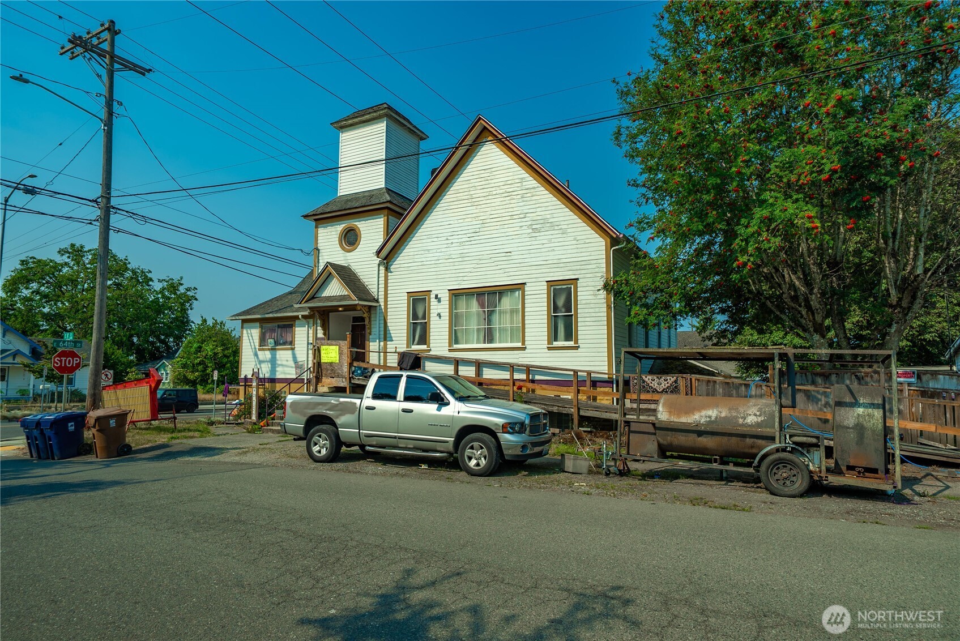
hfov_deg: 86.9
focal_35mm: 19
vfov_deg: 64.6
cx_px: 480
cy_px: 320
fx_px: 507
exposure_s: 1/250
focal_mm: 19
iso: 80
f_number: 7.1
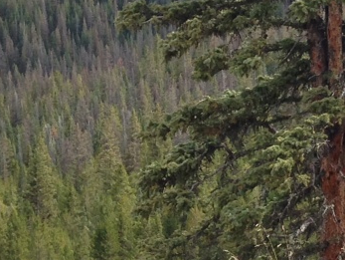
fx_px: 1546
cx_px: 504
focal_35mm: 155
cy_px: 12
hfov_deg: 12.2
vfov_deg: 9.5
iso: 50
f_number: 2.4
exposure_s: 1/493
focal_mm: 4.12
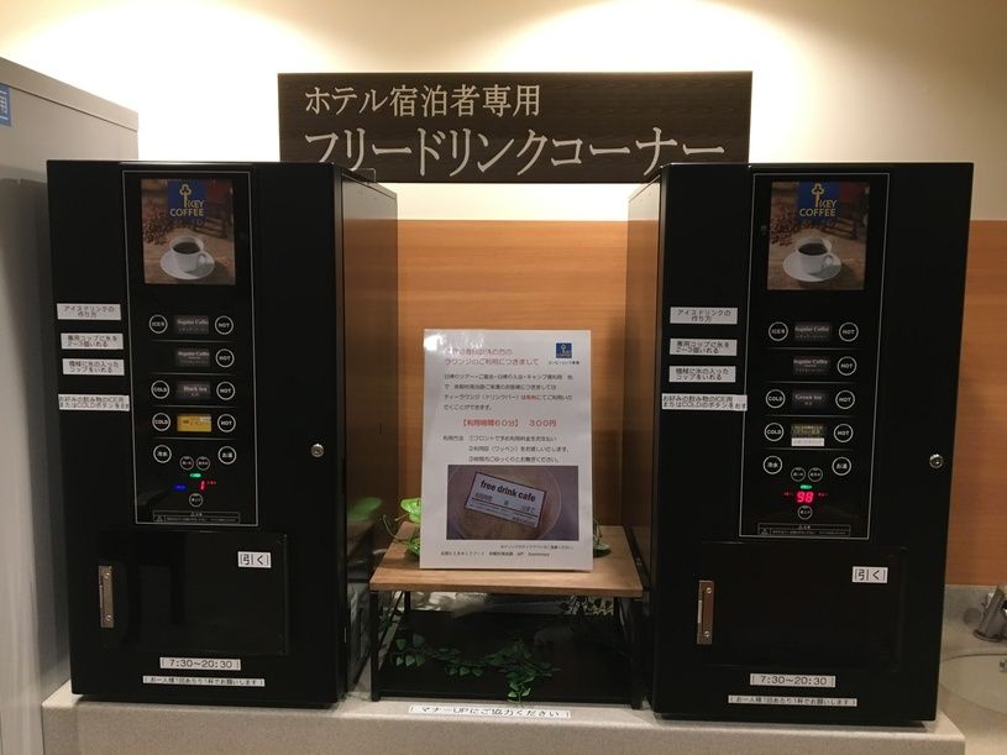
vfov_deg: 48.2
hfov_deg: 61.7
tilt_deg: -7.1
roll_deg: -0.8
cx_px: 504
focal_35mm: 29
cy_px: 378
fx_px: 844
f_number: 2.2
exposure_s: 1/30
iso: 100
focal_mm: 4.15
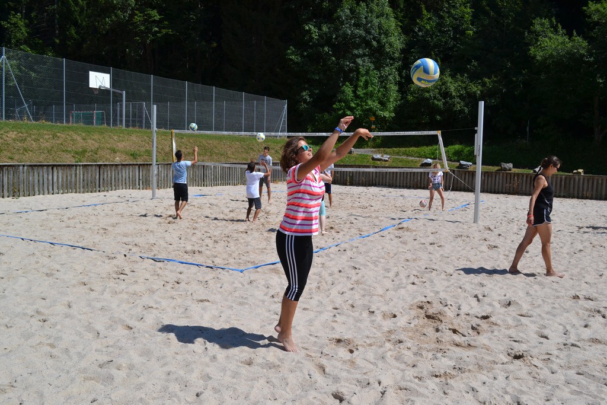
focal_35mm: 33
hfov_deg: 57.2
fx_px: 556
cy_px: 202
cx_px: 304
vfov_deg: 40.0
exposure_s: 1/2000
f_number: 7.1
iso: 400
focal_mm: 22
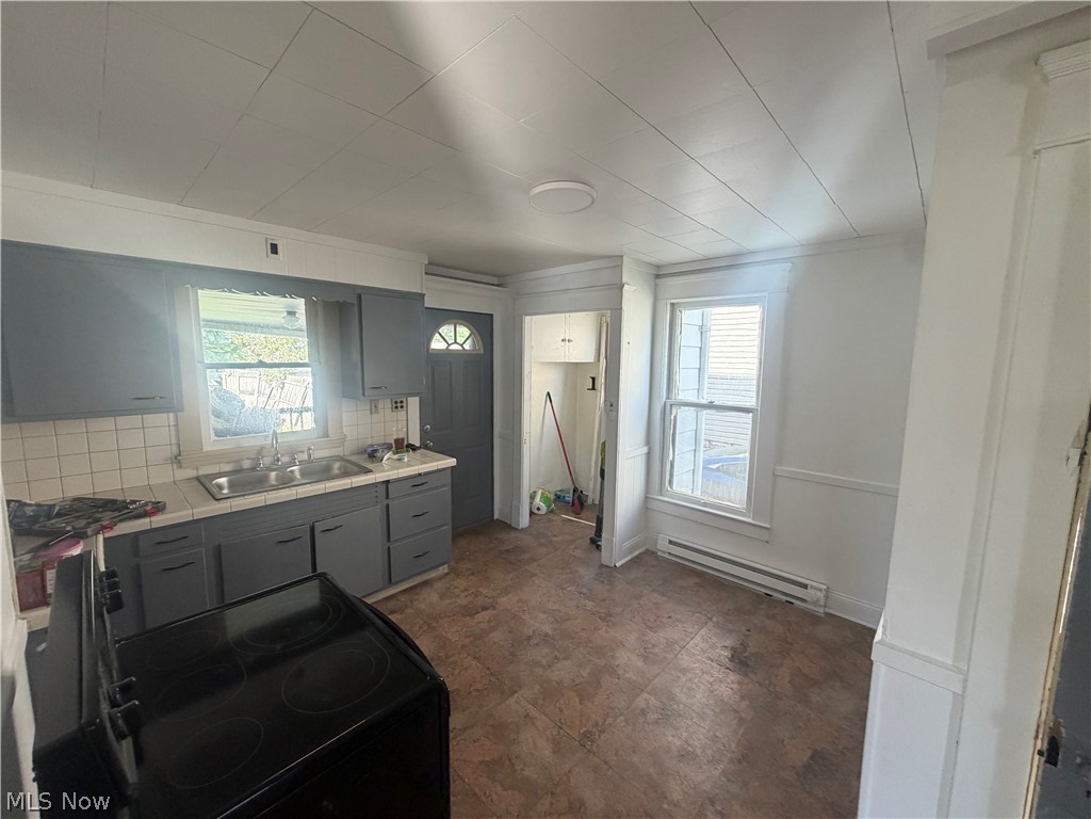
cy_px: 410
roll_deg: -1.5
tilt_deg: -7.1
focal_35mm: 14
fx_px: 441
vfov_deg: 85.7
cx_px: 546
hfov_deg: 102.1
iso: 200
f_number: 2.2
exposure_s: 1/121
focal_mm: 2.22
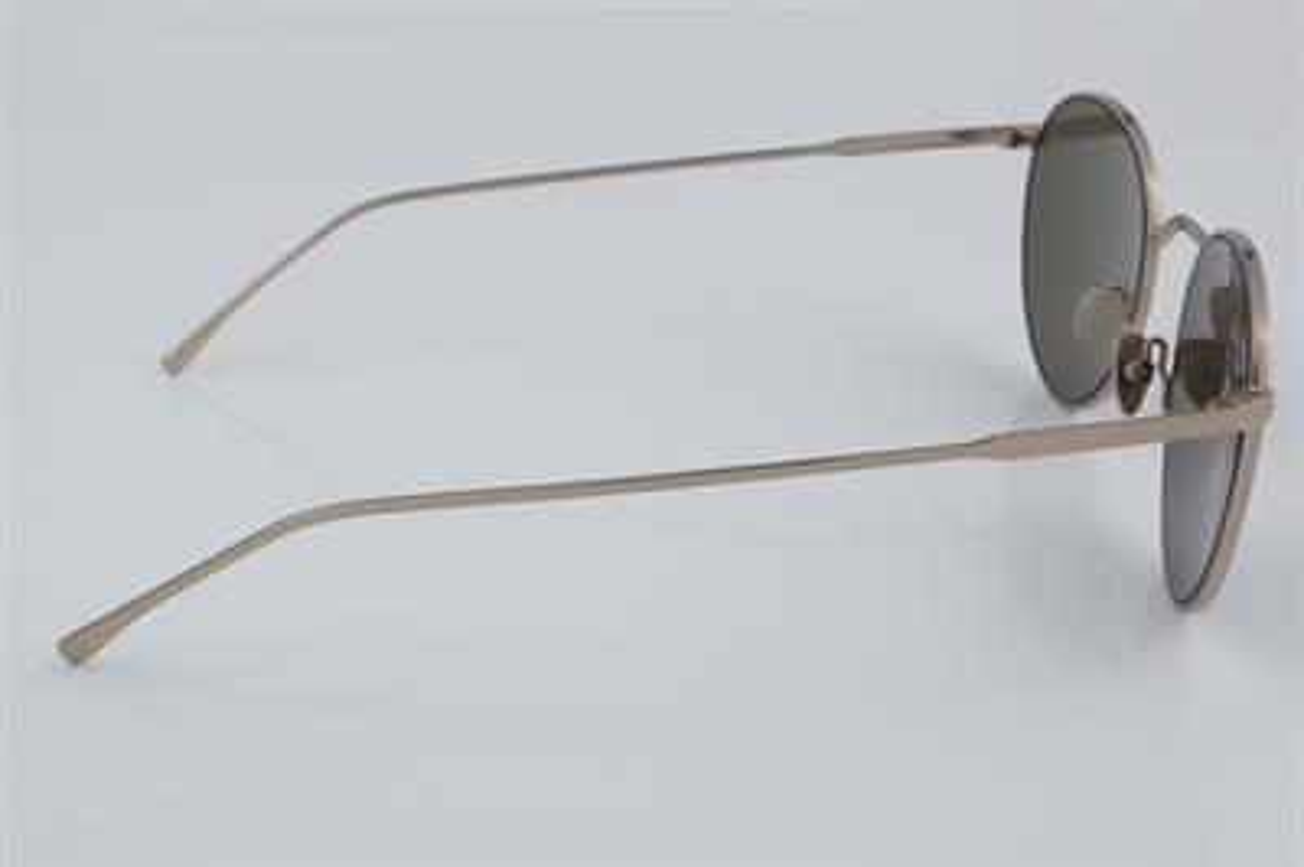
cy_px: 434
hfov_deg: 27.0
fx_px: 2714
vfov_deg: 18.2
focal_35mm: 75
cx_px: 652
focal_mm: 50
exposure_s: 1/4
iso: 100
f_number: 32
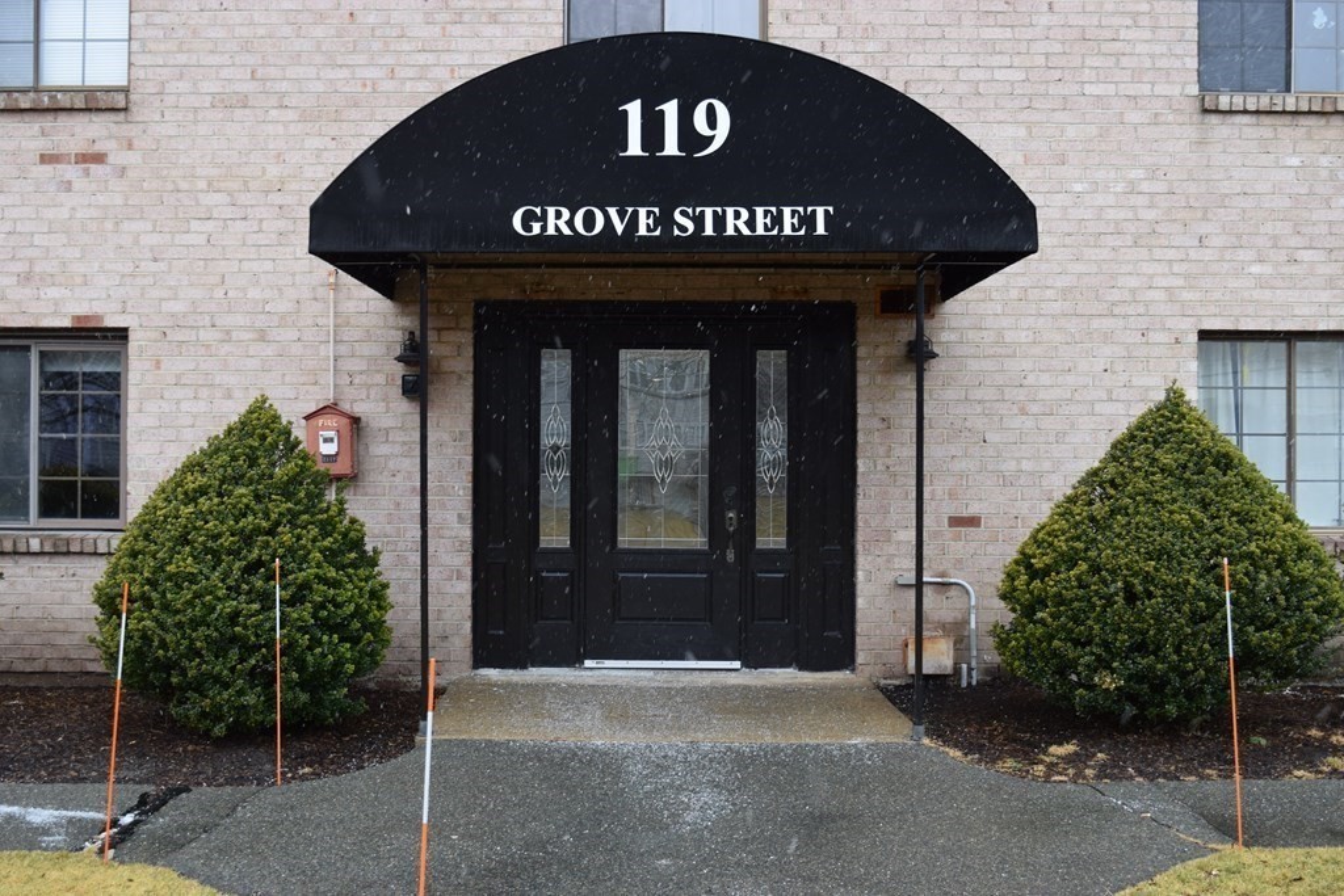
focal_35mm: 40
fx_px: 1512
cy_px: 448
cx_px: 672
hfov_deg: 47.9
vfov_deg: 33.0
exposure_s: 1/125
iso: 400
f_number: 5.6
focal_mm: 27
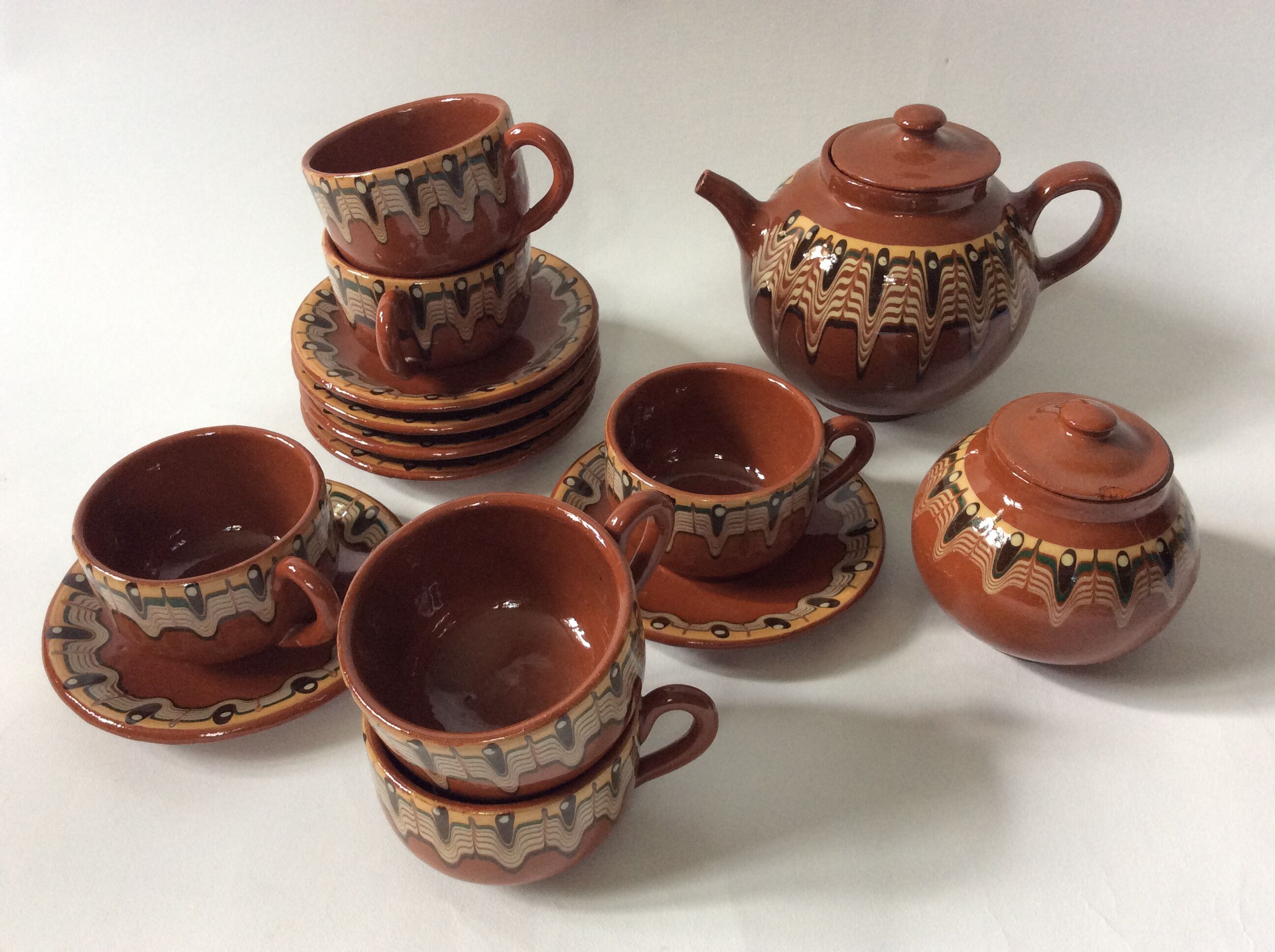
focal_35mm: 32
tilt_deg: -41.9
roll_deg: +1.9
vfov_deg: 44.1
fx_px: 1177
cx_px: 638
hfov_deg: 56.9
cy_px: 476
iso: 80
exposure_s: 1/25
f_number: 2.4
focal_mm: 3.3
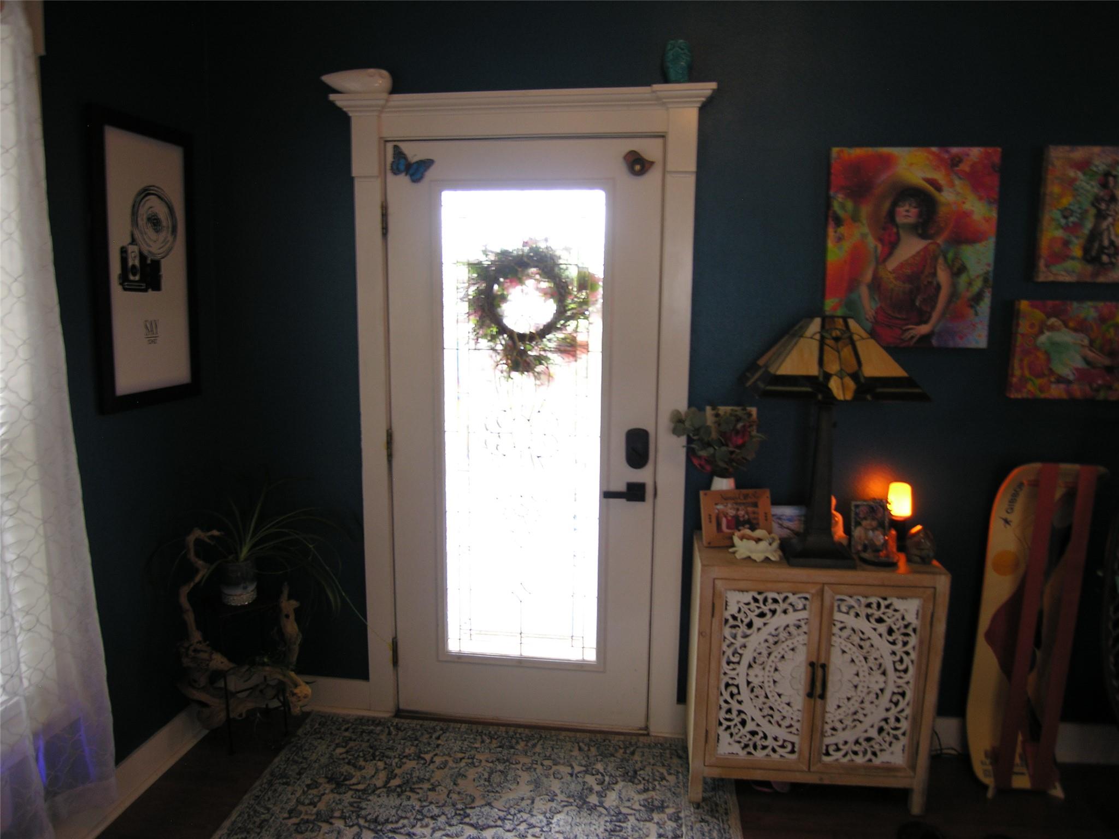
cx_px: 560
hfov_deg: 71.6
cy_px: 420
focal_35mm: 24
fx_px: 776
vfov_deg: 56.8
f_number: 2.6
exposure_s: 1/7.6
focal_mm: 6.1
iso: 62
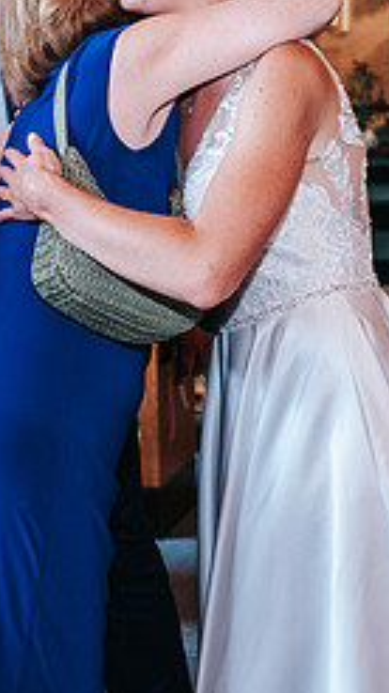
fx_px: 1874
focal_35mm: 102
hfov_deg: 11.8
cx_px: 260
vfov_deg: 20.8
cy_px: 158
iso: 1000
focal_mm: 35
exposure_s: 1/125
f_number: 3.2
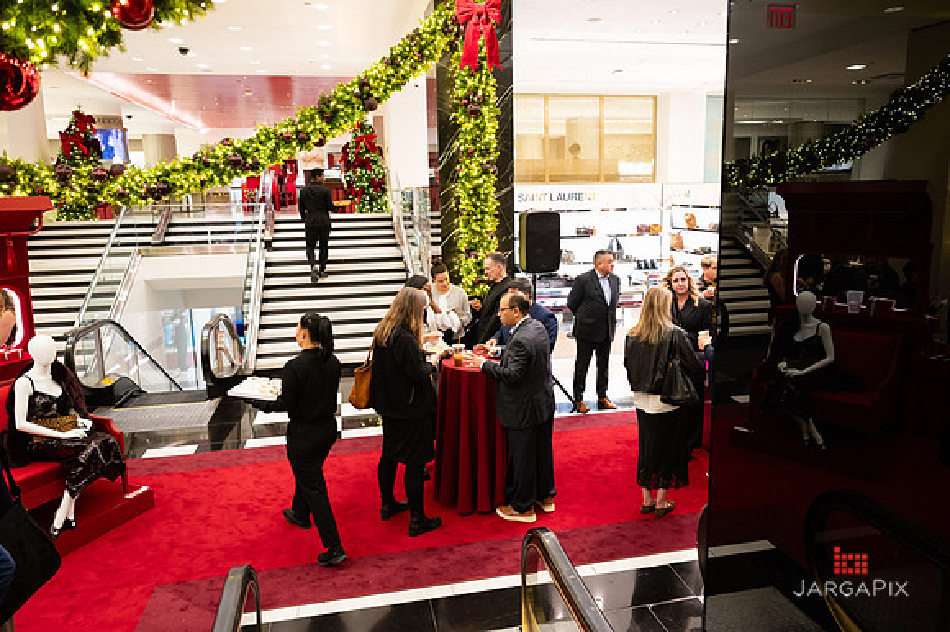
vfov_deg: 50.5
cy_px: 304
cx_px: 493
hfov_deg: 70.6
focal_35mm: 25
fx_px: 670
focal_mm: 24
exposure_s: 1/160
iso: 1000
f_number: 3.2
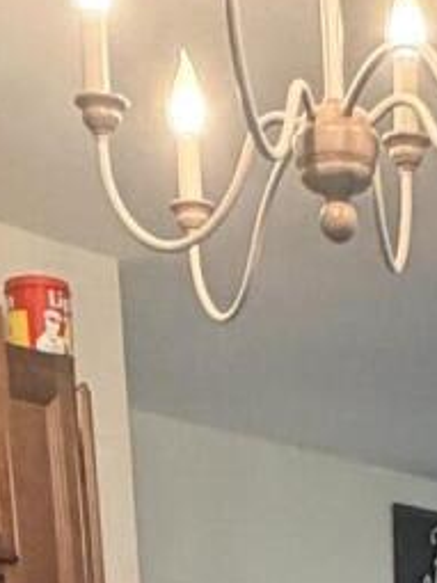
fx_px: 1853
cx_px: 480
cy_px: 1342
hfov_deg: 13.2
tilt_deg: -15.5
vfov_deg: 13.6
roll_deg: +1.0
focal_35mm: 110
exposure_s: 1/60
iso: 320
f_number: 2.2
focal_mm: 2.22
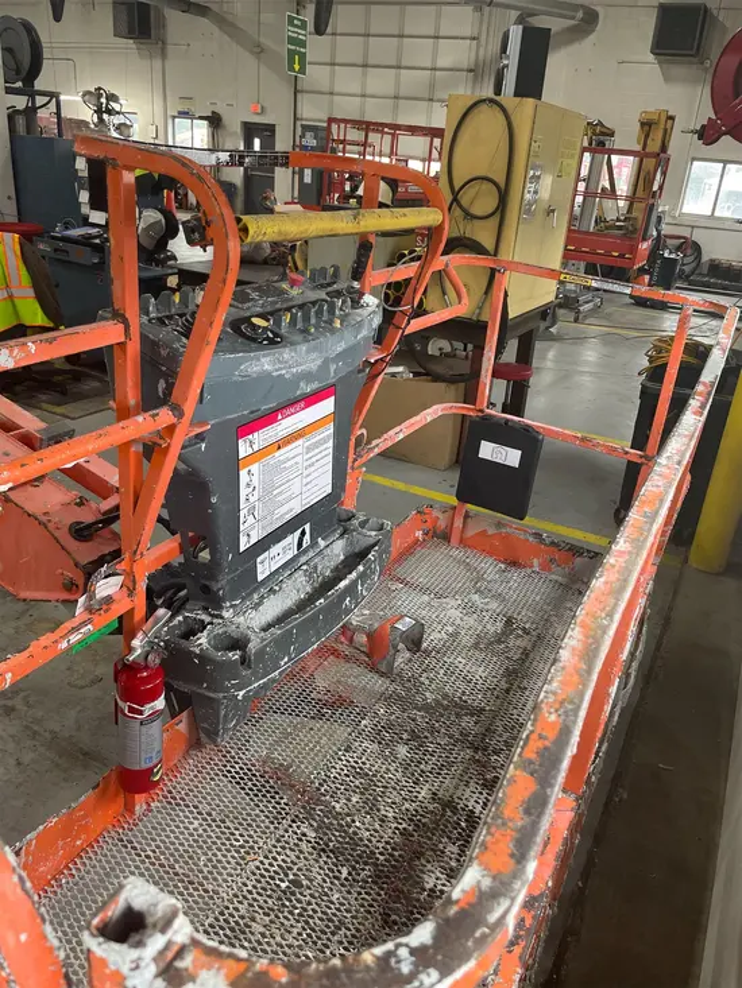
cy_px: 494
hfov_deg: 53.1
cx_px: 371
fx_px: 743
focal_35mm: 26
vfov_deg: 67.3
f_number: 1.6
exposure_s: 1/60
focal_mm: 4.2
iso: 160
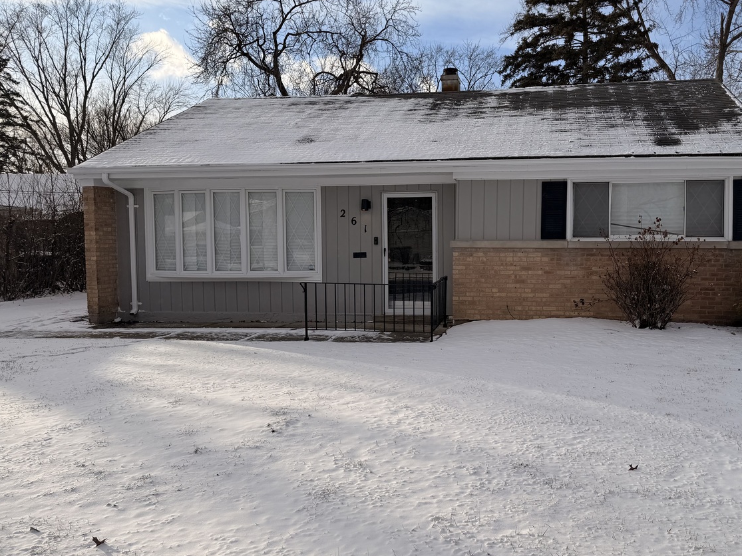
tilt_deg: -4.0
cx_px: 452
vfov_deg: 45.4
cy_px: 287
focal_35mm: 31
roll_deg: +0.3
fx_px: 664
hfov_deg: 57.8
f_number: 1.78
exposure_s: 1/7353
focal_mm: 6.76
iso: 80
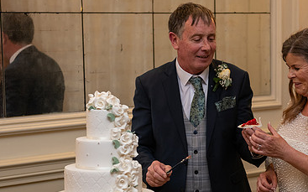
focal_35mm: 100
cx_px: 217
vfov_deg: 13.1
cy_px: 119
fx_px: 839
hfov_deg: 20.7
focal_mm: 62
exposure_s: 1/160
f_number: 3.5
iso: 800
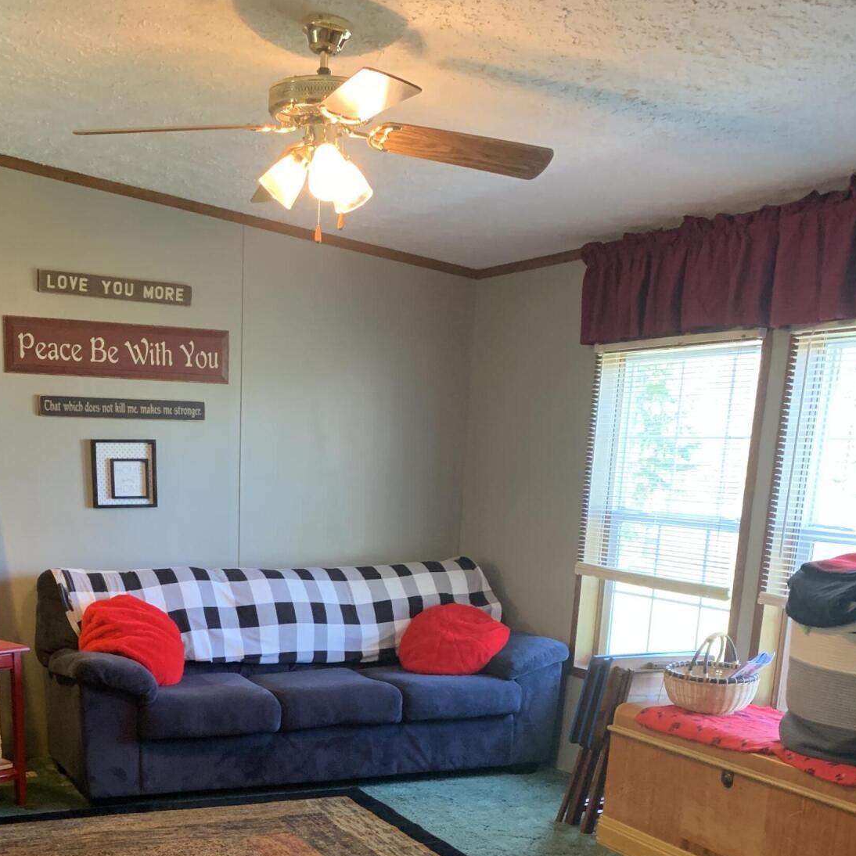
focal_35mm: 42
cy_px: 768
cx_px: 289
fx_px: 1175
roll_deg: -0.6
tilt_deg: -14.9
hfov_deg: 39.6
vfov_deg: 37.5
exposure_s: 1/40
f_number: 1.8
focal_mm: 4.25
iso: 320
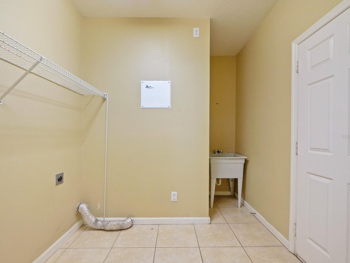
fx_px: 152
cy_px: 137
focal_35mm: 15
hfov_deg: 98.2
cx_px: 176
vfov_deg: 81.7
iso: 3200
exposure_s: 1/60
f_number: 4
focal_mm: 7
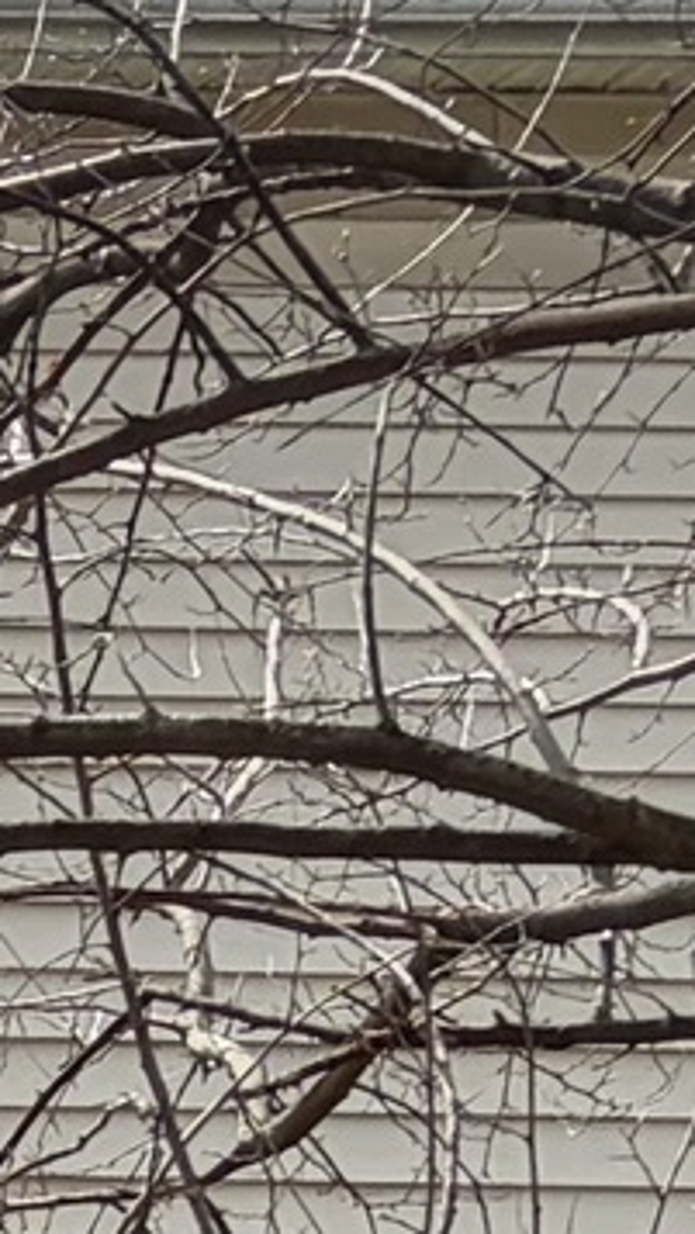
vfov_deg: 8.5
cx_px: -2524
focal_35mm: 244
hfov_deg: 4.4
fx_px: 7988
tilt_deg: +1.5
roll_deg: -1.2
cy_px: 2150
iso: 64
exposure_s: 1/1848
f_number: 1.6
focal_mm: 5.96
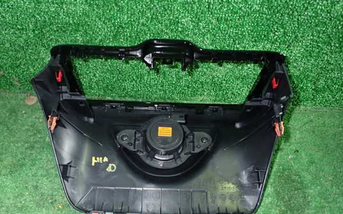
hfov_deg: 51.5
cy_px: 121
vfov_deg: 33.5
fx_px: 355
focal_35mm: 38
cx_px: 161
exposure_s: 1/30
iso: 640
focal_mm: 5.79
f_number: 7.1
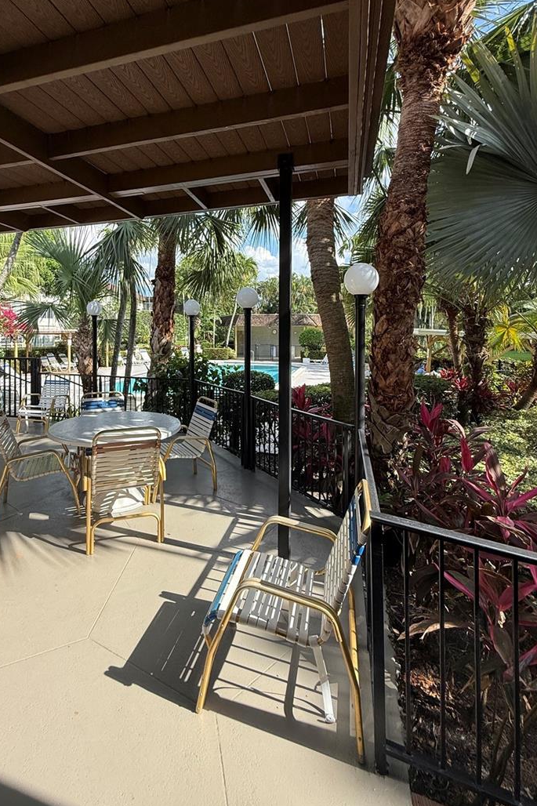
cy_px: 339
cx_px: 231
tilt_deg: +0.3
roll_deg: +0.0
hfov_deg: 70.1
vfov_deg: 92.5
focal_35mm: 17
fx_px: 380
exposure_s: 1/709
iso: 64
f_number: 2.2
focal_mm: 2.22
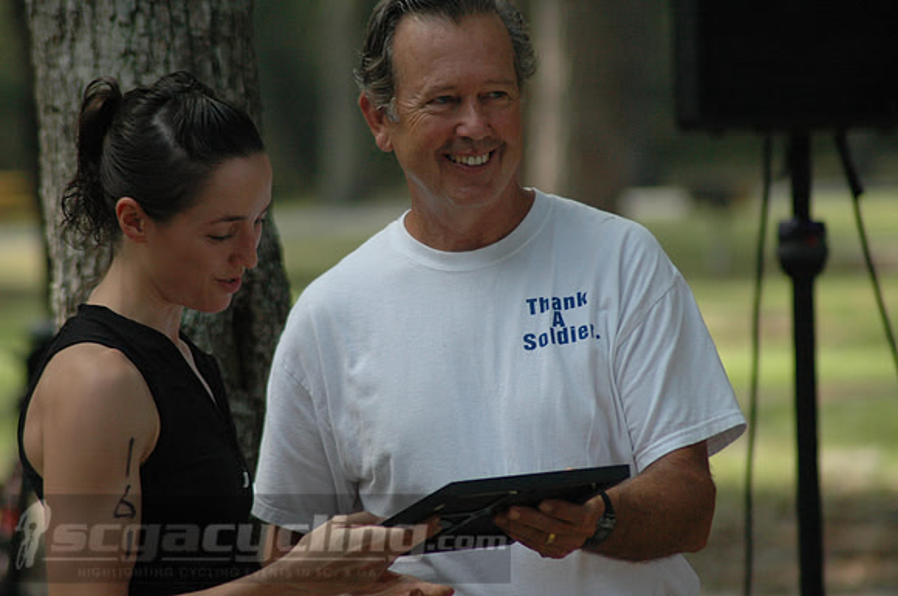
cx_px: 449
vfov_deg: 4.2
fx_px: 8220
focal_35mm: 330
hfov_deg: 6.3
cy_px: 298
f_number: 5
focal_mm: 220
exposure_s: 1/1250
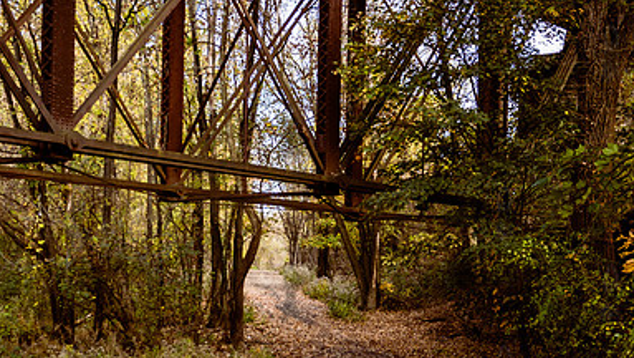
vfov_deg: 17.4
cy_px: 291
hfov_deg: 30.5
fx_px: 1161
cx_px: 290
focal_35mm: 69
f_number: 3.5
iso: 200
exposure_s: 1/200
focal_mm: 29
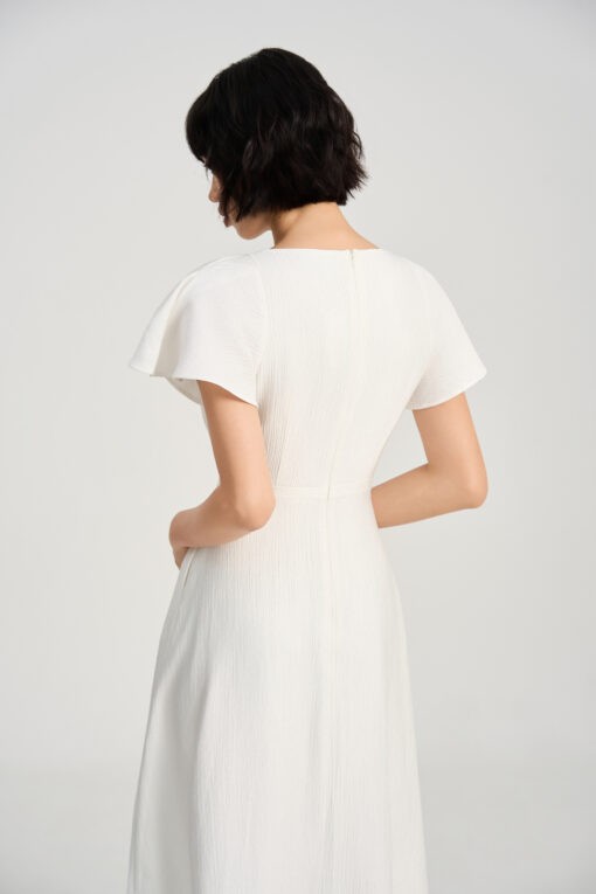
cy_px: 447
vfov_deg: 36.2
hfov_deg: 24.6
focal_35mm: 55
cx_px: 298
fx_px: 1366
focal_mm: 55
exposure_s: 1/160
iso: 160
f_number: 6.3
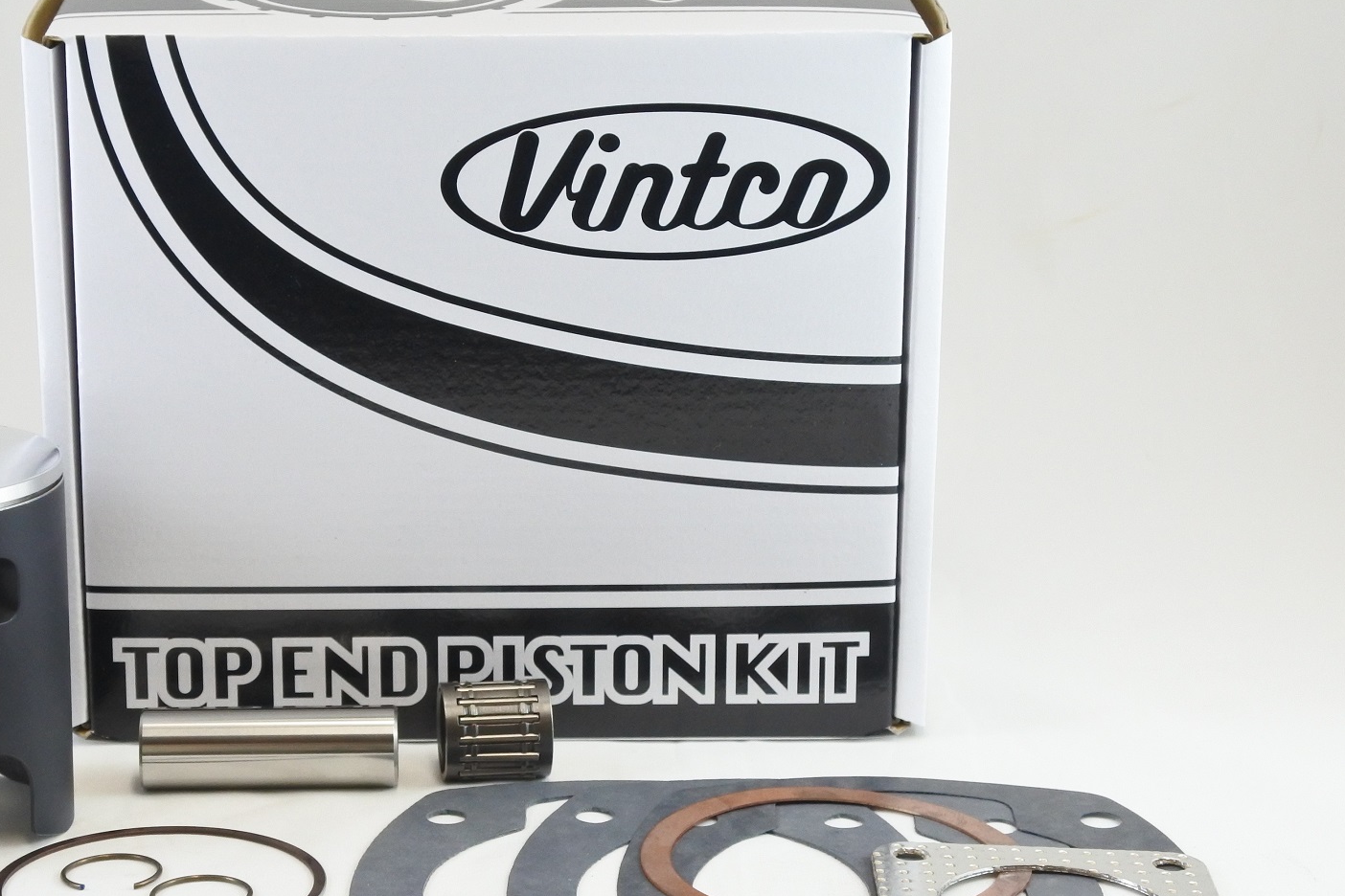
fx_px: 2839
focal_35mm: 76
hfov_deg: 26.5
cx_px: 460
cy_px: 530
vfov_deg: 17.9
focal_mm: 21.4
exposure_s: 1/125
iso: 800
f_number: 4.8
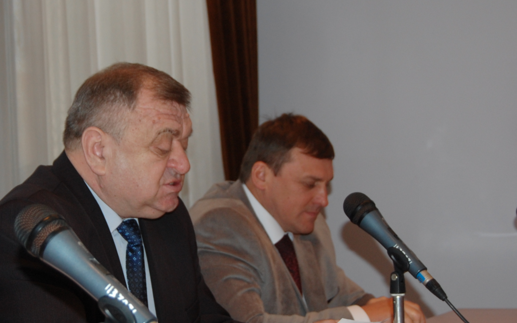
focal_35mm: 104
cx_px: 140
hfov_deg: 19.9
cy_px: 176
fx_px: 1465
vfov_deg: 12.6
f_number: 4.8
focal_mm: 38
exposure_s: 1/60
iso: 400
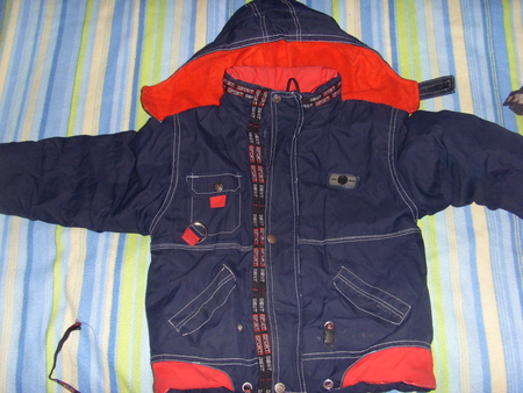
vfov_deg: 39.7
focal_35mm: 36
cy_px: 196
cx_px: 262
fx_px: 544
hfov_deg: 51.3
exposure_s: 1/45
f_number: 3.5
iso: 100
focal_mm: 6
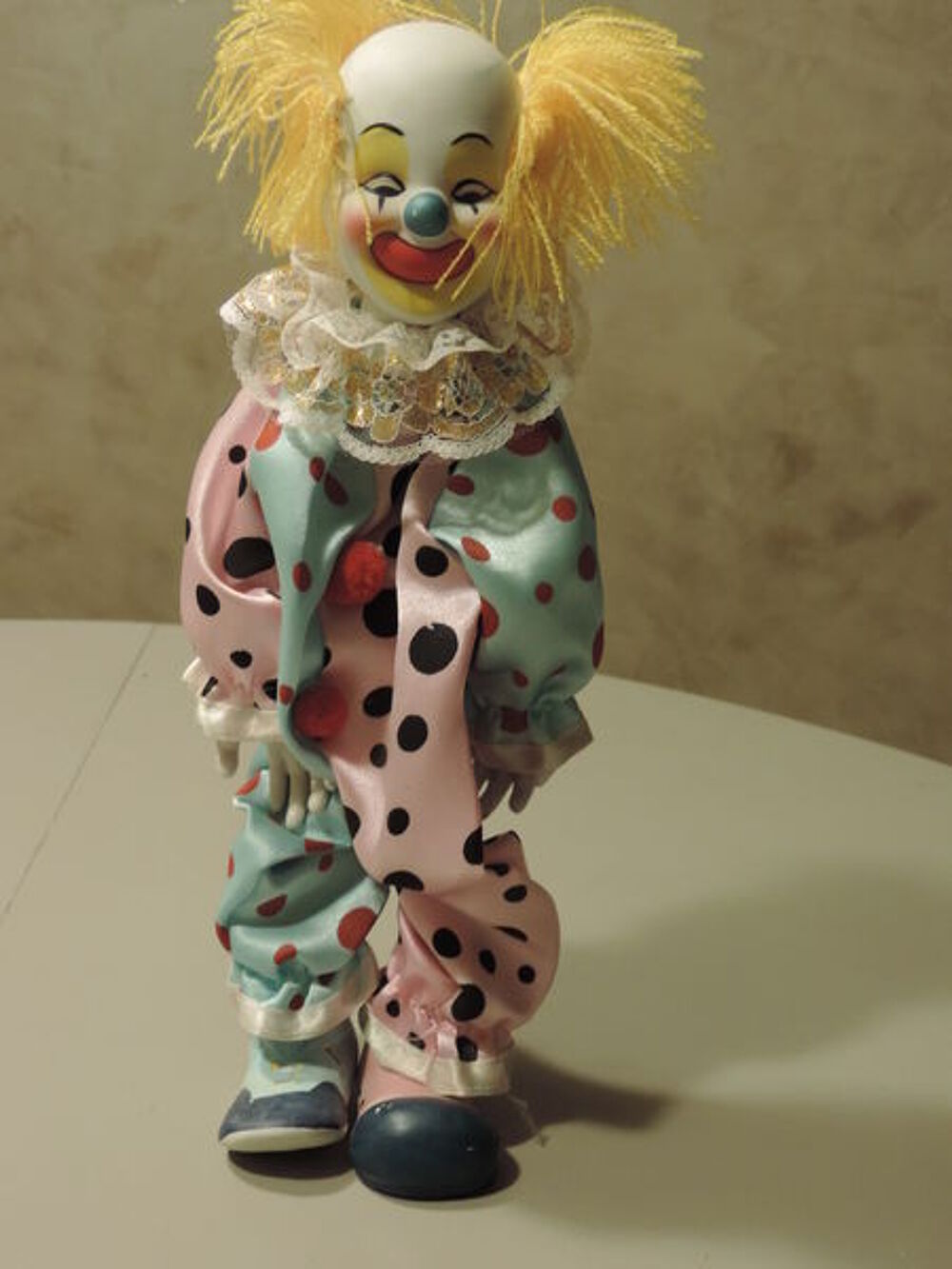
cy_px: 634
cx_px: 476
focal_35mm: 50
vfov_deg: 38.2
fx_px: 1833
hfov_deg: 29.1
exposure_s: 1/13
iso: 400
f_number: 3.6
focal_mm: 8.9
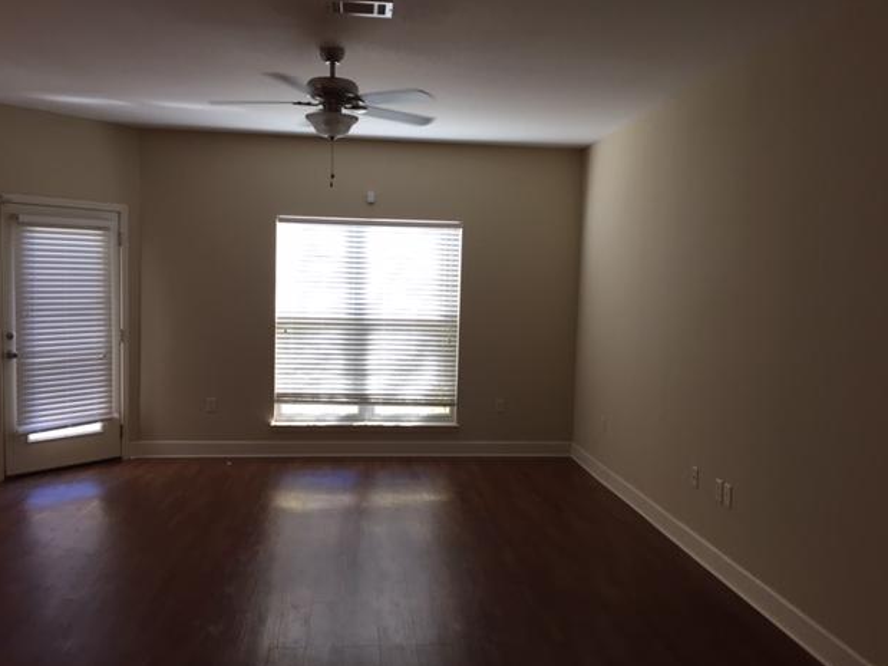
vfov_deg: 46.8
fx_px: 769
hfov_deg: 60.0
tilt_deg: -3.5
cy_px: 340
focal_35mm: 30
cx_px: 452
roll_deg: -0.7
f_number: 2.2
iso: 32
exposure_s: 1/40
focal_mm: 4.15
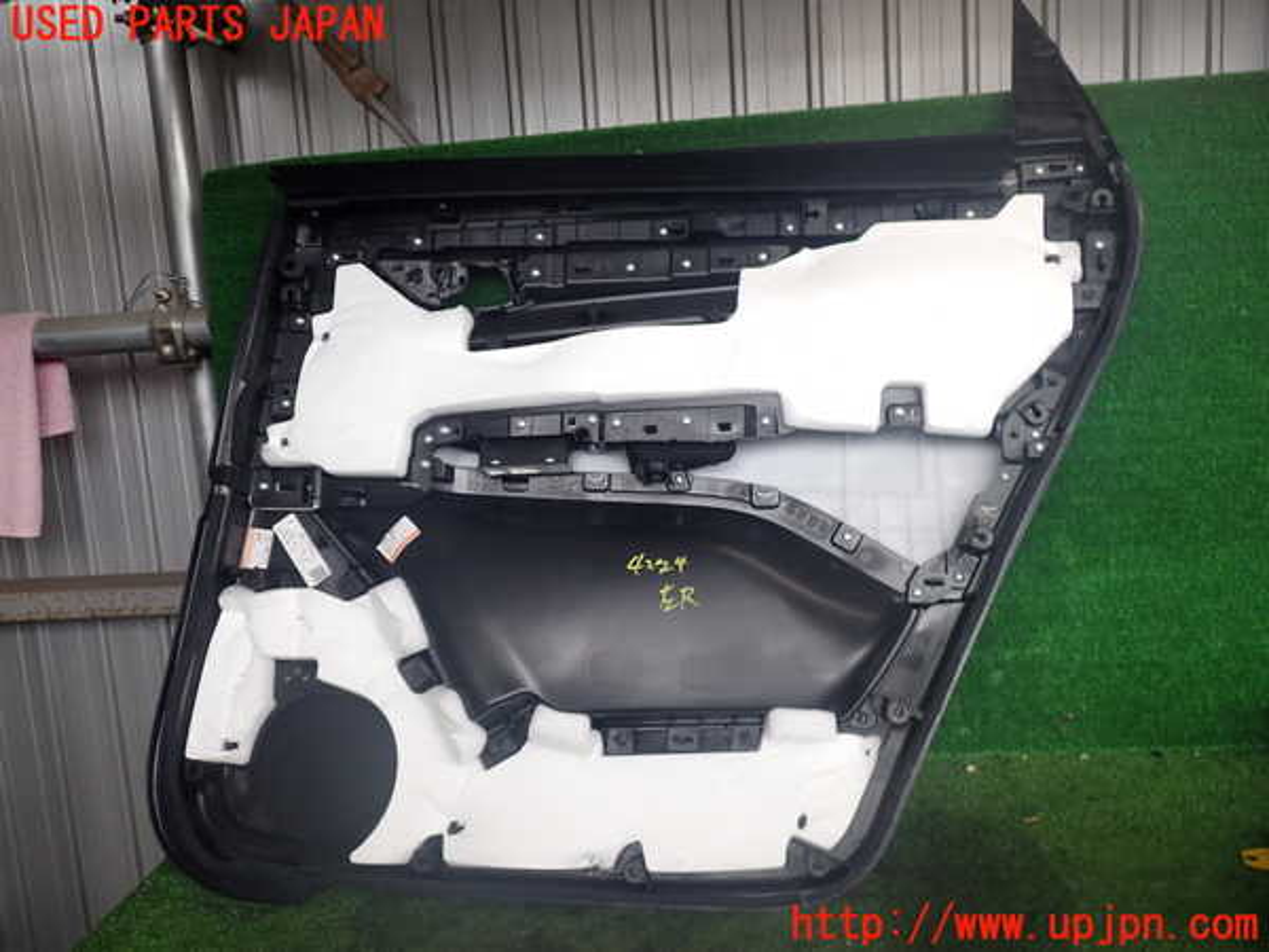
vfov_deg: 46.8
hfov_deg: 60.0
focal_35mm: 30
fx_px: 1100
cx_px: 634
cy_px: 476
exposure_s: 1/160
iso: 100
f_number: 2.3
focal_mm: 5.4
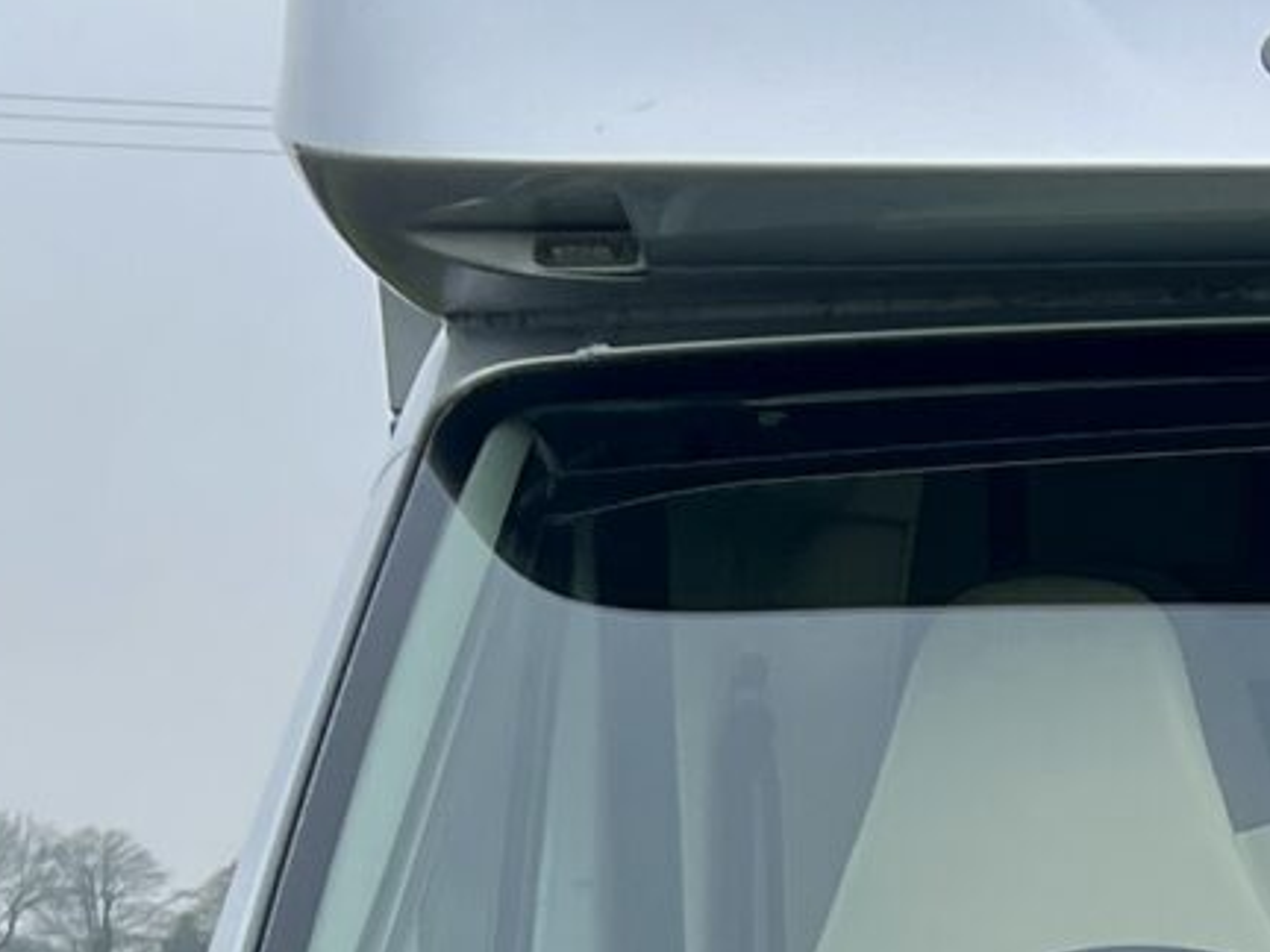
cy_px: 1851
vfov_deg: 9.1
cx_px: 1699
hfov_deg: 12.4
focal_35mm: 154
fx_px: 5650
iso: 50
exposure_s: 1/2083
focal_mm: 5.7
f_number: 1.5
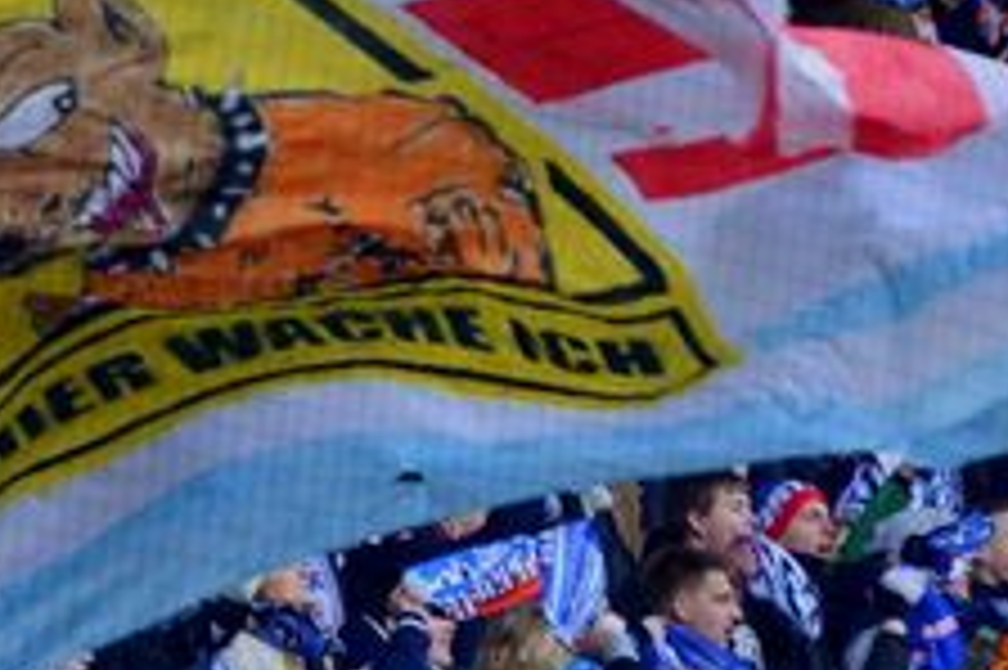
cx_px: 166
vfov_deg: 2.2
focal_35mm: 612
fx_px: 17123
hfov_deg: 3.4
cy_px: 256
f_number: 2.8
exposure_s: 1/500
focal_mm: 160
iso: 500
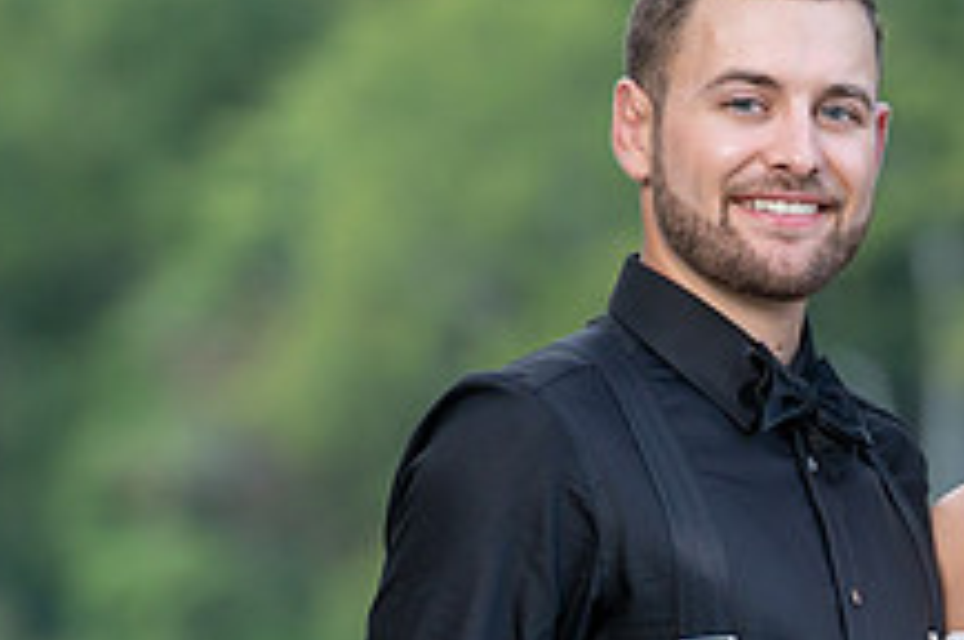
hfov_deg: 4.2
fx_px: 13075
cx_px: 887
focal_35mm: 489
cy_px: 528
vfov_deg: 2.8
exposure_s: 1/200
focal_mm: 171
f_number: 4
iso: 500
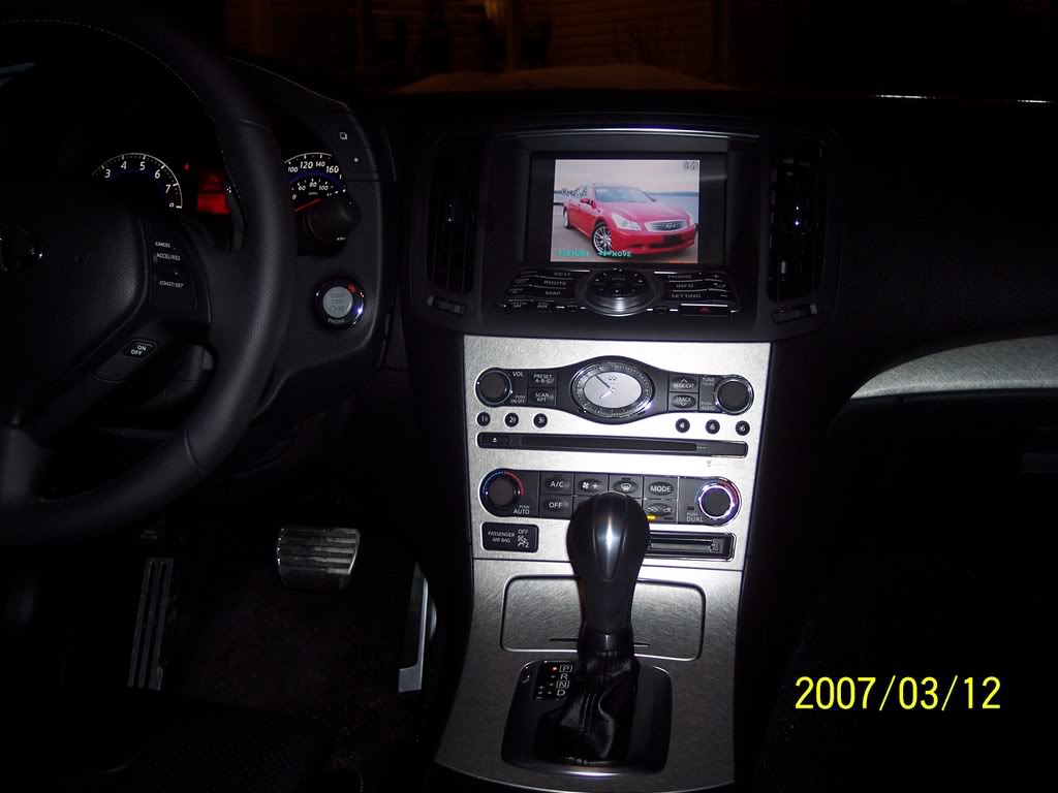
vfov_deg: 36.8
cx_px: 529
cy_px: 396
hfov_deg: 47.9
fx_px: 1192
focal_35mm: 39
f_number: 2.8
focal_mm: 8
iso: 100
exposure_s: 1/60
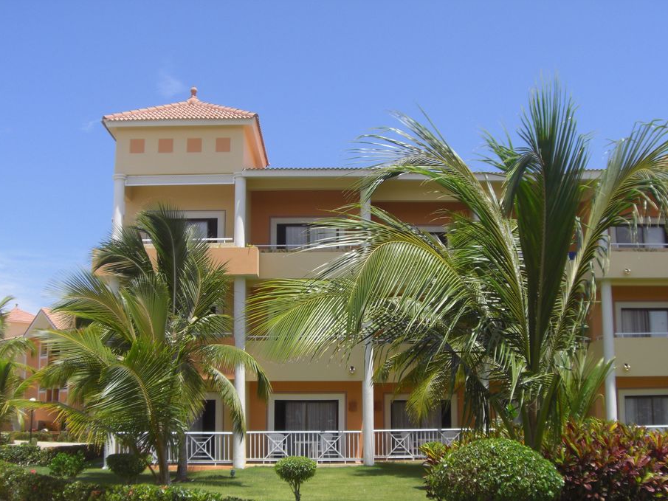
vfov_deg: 33.6
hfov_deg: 43.8
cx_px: 348
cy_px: 281
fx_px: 830
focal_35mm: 43
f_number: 8
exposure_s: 1/125
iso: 64
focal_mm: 6.2
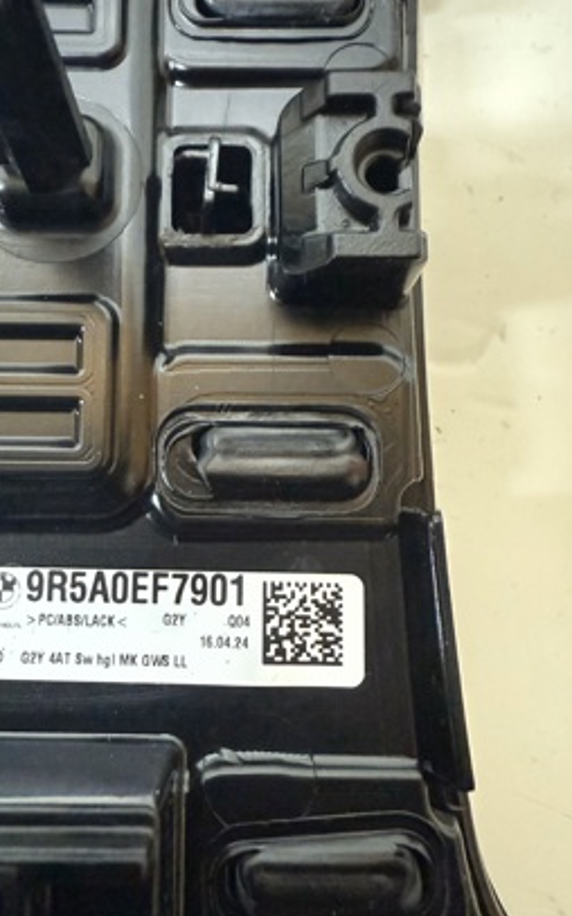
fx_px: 749
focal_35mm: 30
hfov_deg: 41.4
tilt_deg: -81.4
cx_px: 208
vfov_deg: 62.9
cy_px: 482
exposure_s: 1/50
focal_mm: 2.22
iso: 1250
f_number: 2.2
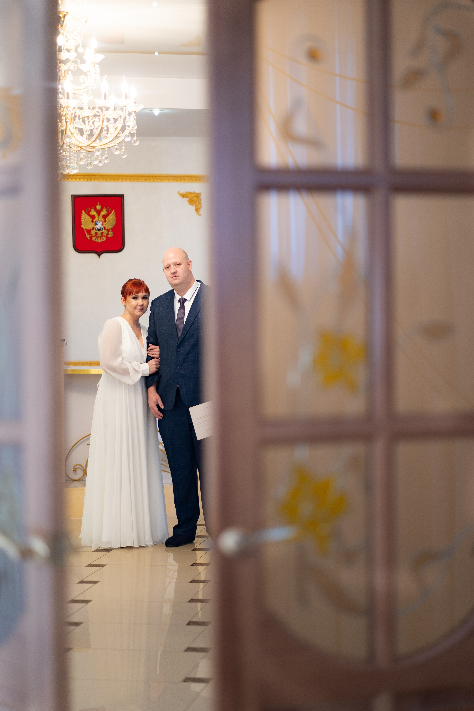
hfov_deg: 16.1
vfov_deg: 23.9
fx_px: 1679
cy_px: 356
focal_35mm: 85
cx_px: 237
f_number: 1.8
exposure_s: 1/125
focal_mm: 85
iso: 125
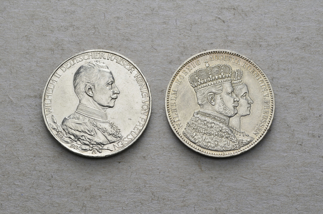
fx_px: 618
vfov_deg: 19.6
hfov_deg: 29.3
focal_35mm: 69
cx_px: 162
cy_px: 107
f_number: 14
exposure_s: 1/250
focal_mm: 46
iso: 400
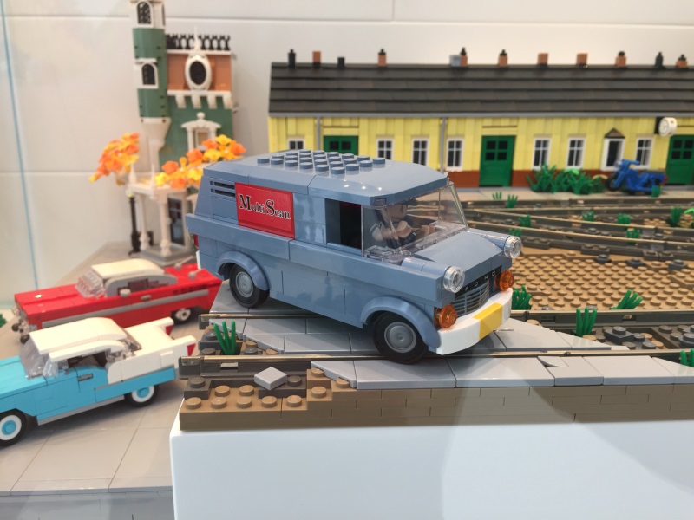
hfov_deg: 61.7
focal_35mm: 29
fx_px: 581
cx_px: 347
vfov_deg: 48.2
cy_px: 260
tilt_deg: -16.6
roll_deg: -1.9
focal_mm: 4.15
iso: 40
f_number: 2.2
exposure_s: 1/50
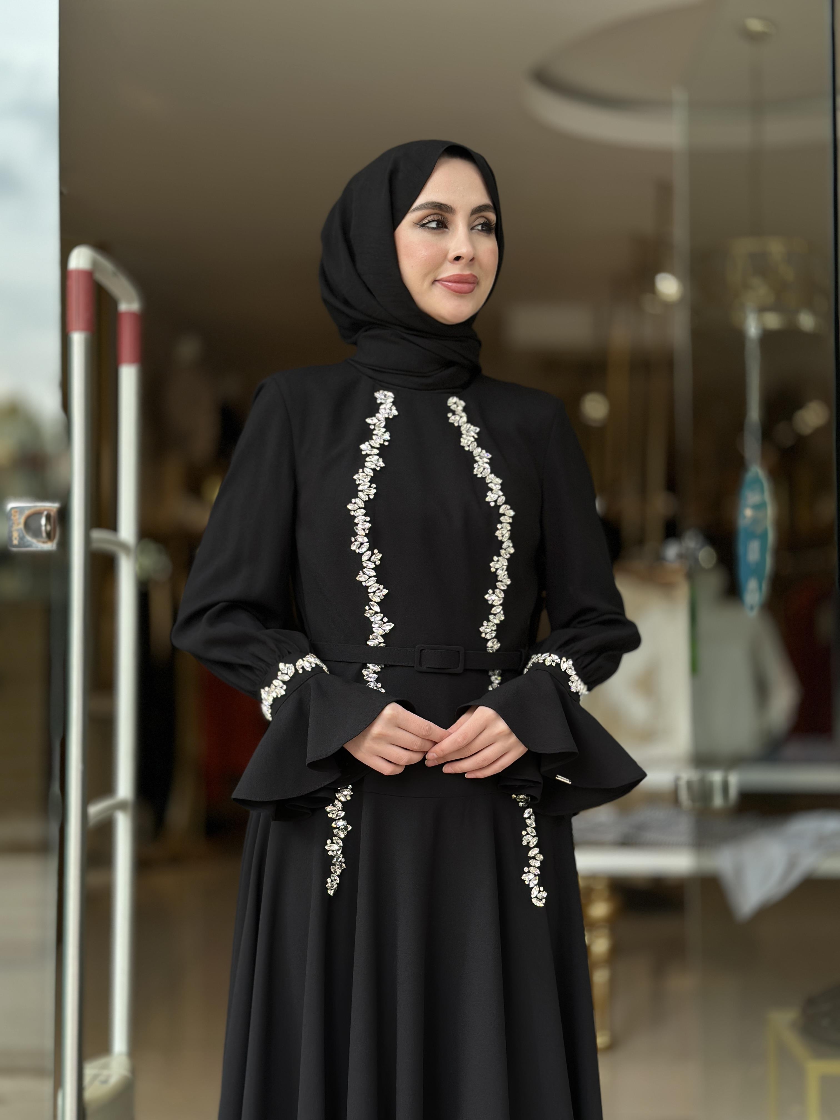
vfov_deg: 39.7
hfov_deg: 30.3
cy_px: 560
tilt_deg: +2.1
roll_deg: +0.1
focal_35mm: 48
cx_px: 420
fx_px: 1553
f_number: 1.78
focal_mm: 6.86
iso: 80
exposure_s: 1/659
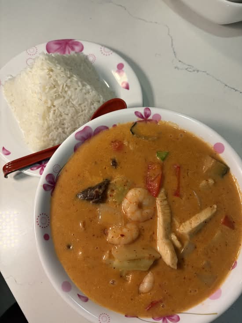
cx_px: 121
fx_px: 242
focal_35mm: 26
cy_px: 162
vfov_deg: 67.3
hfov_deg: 53.1
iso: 160
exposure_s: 1/60
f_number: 1.6
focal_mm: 5.96
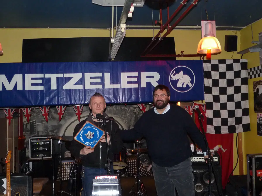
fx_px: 295
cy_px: 98
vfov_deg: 36.8
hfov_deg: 47.9
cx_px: 131
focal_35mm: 39
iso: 320
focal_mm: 4.8
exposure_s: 1/60
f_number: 2.8
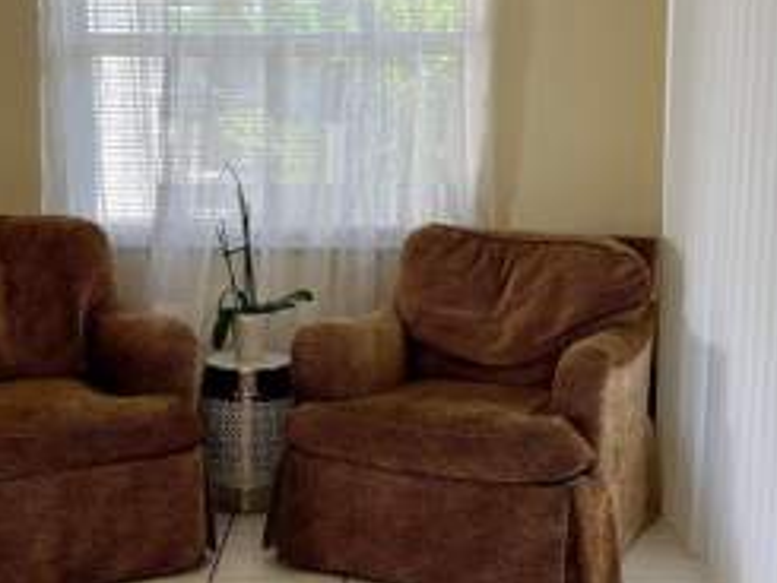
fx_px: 1145
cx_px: 320
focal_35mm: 51
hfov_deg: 37.4
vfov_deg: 28.6
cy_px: 298
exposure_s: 1/120
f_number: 1.5
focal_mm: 5.7
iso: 80
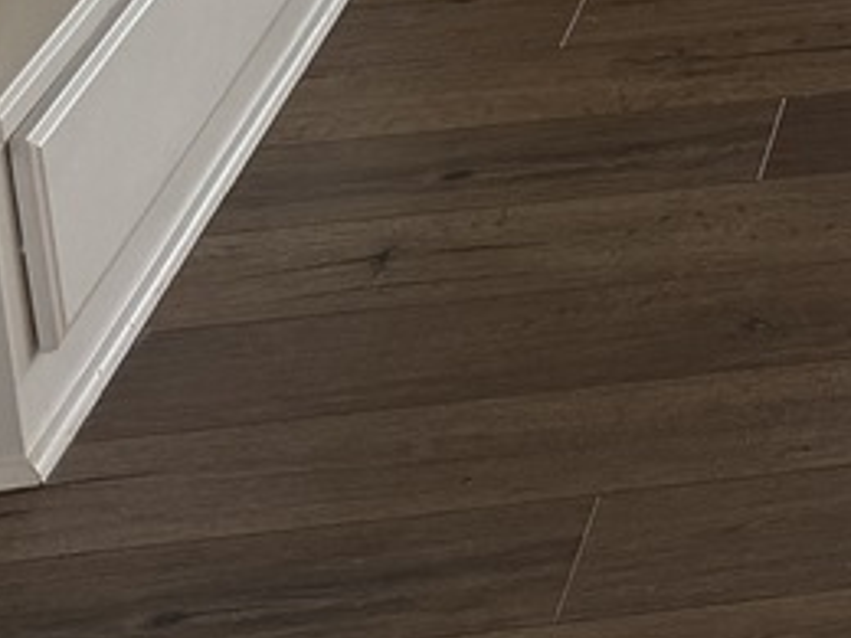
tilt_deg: -11.2
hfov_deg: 12.0
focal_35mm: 133
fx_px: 3270
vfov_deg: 10.0
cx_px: 2016
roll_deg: +0.3
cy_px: -815
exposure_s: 1/195
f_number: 1.78
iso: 80
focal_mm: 6.76
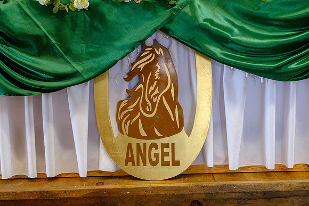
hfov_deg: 48.4
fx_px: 343
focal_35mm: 40
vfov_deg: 33.4
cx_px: 154
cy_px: 103
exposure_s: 1/320
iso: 3200
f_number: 3.2
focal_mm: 26.5
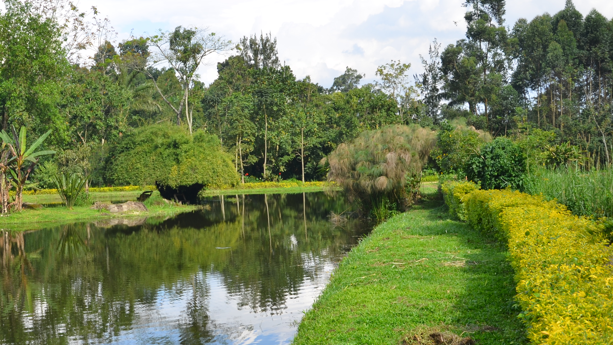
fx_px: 910
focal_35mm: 56
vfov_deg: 21.4
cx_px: 162
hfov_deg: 36.5
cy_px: 150
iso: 100
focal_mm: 24
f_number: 7.1
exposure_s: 1/125
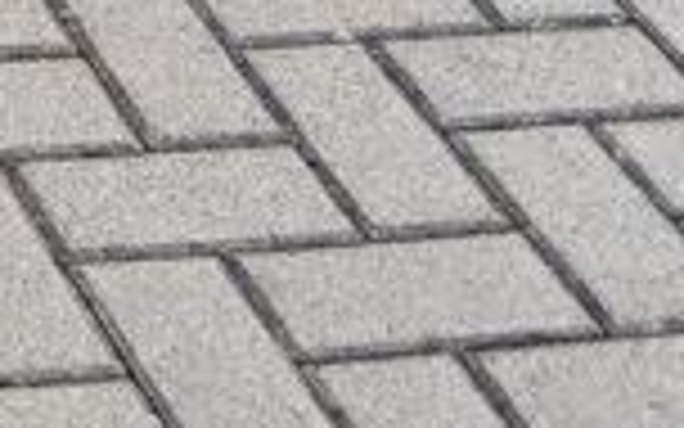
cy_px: -1270
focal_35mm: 186
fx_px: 3467
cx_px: -756
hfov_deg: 10.3
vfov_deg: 6.0
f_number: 1.8
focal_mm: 3.98
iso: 20
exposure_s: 1/139
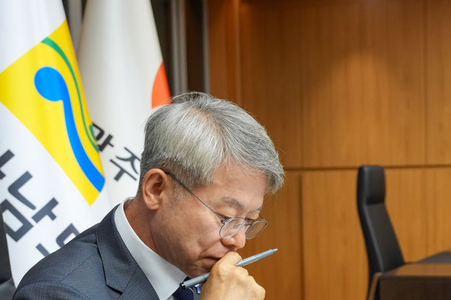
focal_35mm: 70
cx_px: 340
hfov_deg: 28.4
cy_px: 257
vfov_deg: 19.2
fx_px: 877
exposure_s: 1/250
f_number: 4.5
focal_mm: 34
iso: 2000
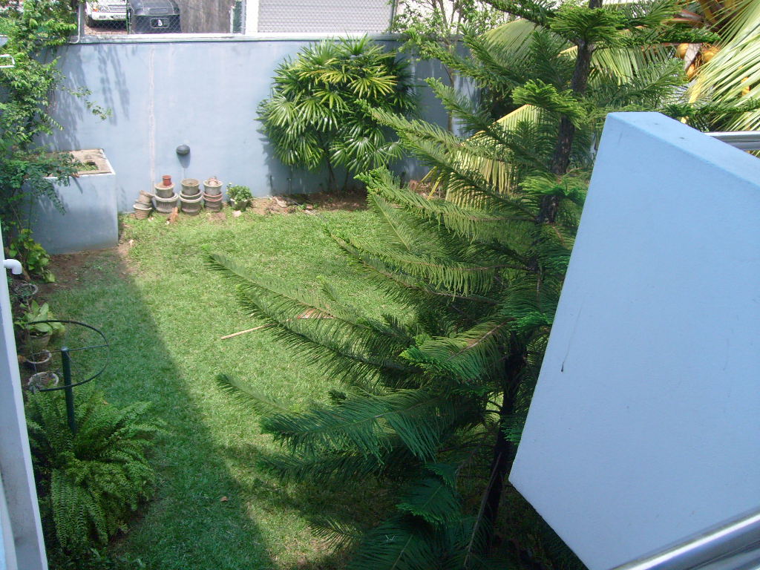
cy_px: 285
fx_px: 768
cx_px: 380
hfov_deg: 52.6
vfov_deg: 40.7
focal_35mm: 35
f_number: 7.1
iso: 80
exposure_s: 1/125
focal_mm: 5.8
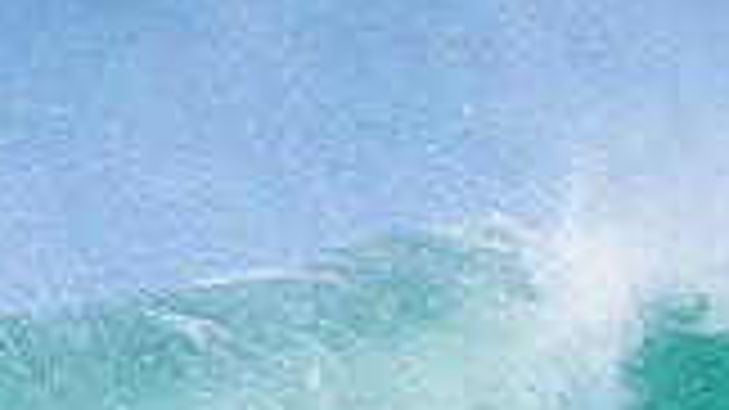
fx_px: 58087
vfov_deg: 0.4
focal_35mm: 3006
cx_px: 472
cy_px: 759
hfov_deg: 0.7
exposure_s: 1/2000
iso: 2000
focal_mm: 800
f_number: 11
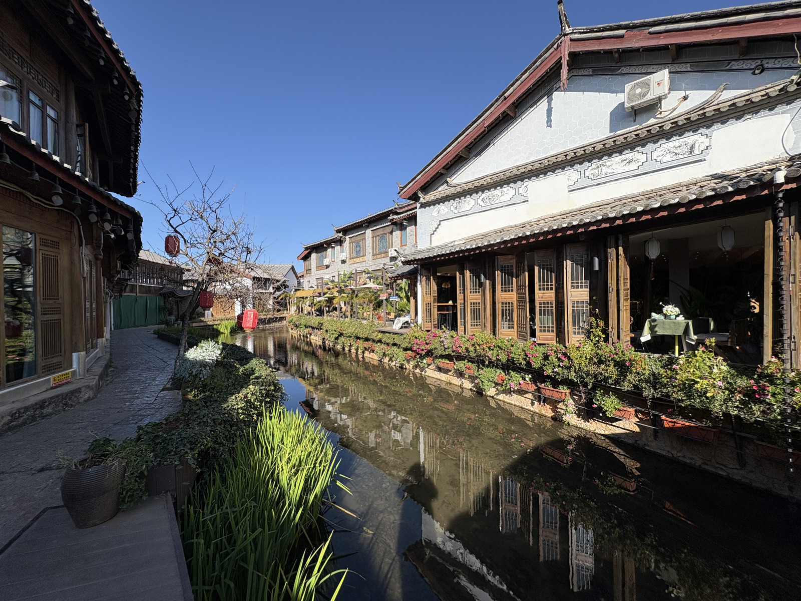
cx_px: 400
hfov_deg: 102.1
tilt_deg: +0.9
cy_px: 300
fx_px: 324
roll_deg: +0.9
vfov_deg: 85.7
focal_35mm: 14
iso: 50
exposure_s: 1/1637
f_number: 2.2
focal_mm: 2.22
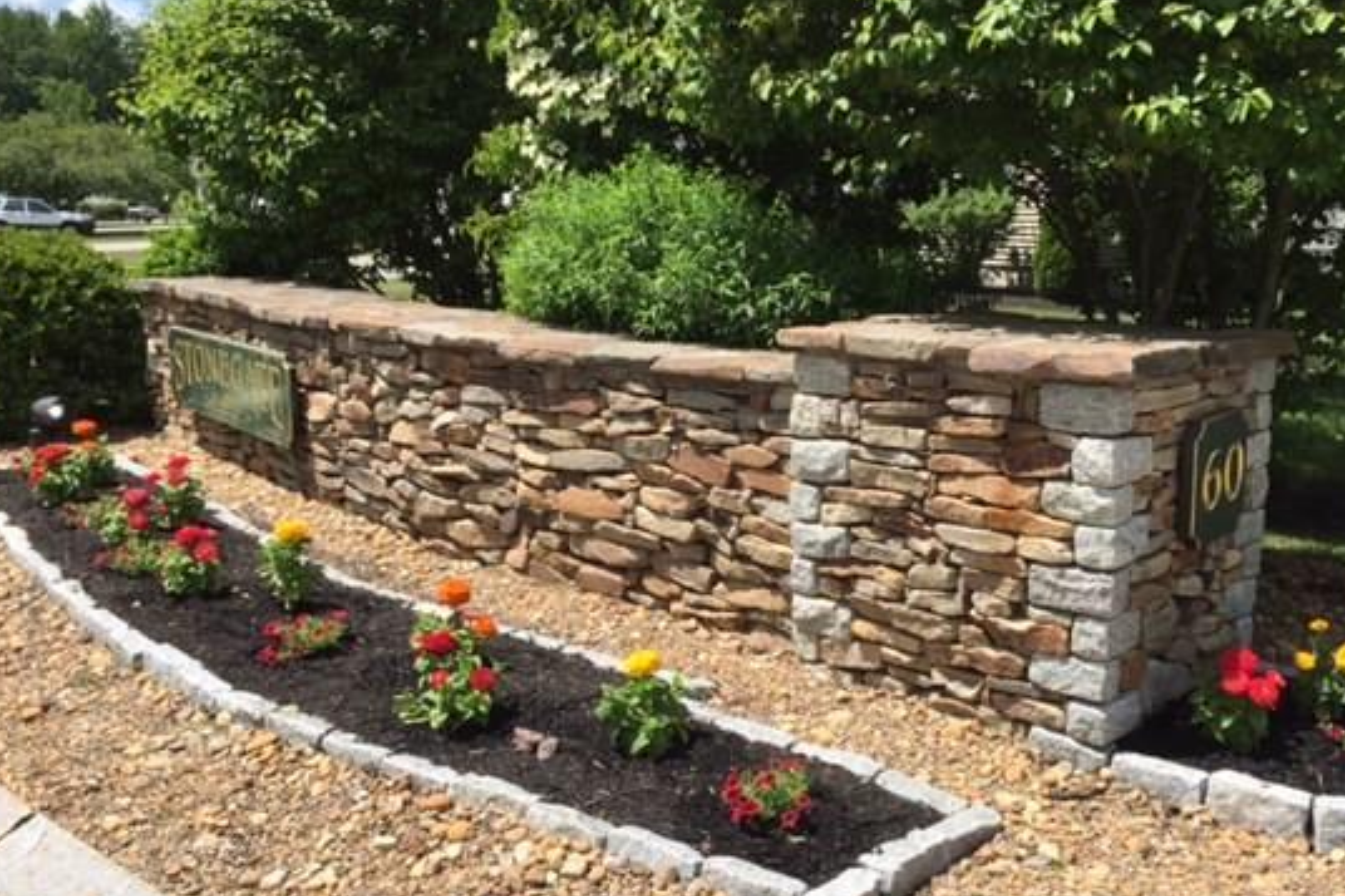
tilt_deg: -9.2
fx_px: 1345
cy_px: 449
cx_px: 770
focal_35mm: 36
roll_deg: -0.3
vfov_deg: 36.9
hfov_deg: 53.0
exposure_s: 1/1522
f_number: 2.2
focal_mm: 4.15
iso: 32
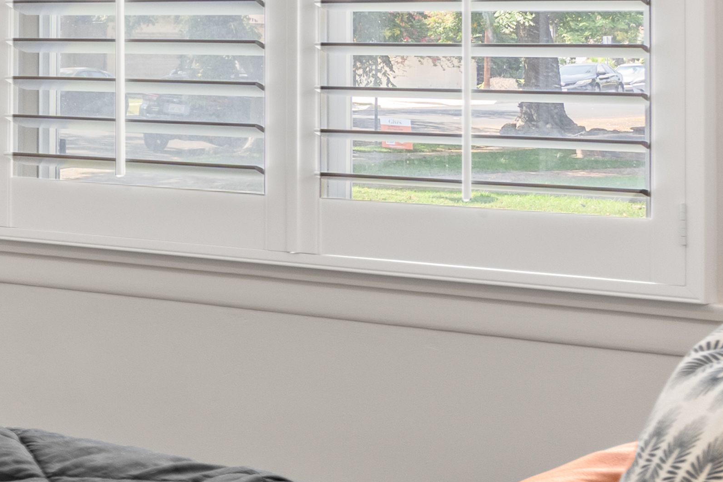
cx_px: -534
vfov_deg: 14.1
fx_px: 1928
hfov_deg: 17.6
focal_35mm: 96
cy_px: 51
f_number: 8
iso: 200
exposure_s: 1.3
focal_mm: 16
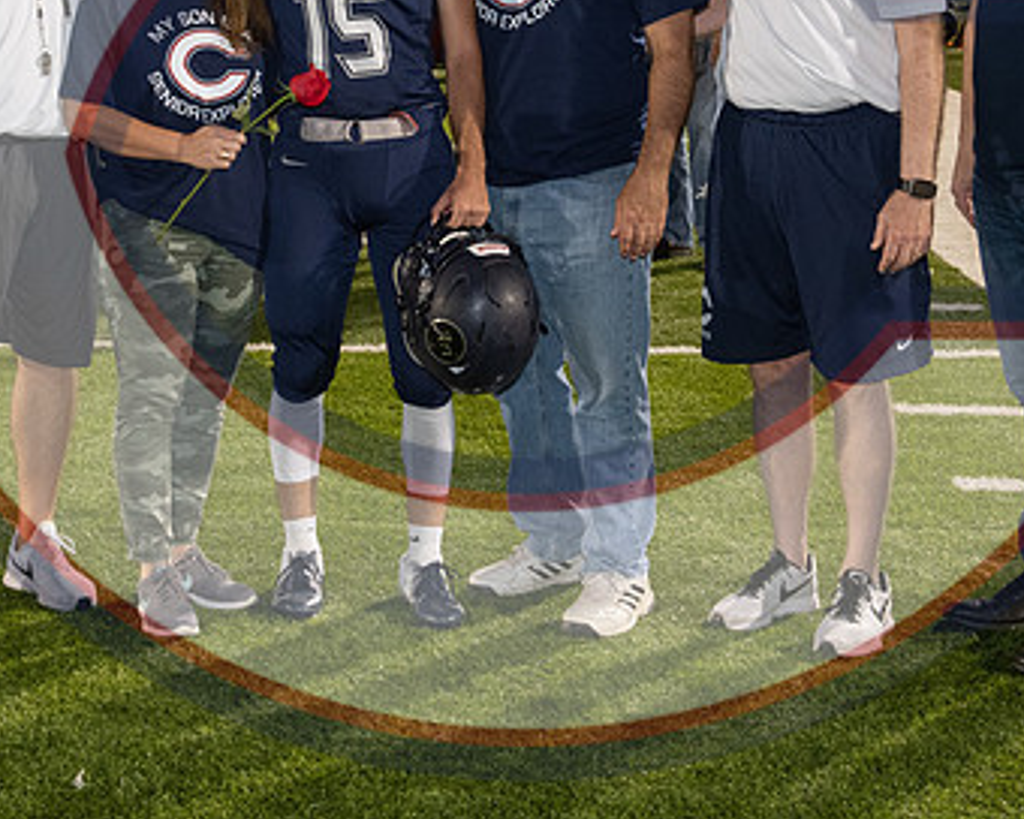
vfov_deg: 18.5
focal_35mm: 82
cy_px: 154
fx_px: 2485
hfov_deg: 23.3
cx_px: 437
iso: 1400
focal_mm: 44
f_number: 7.1
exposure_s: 1/60
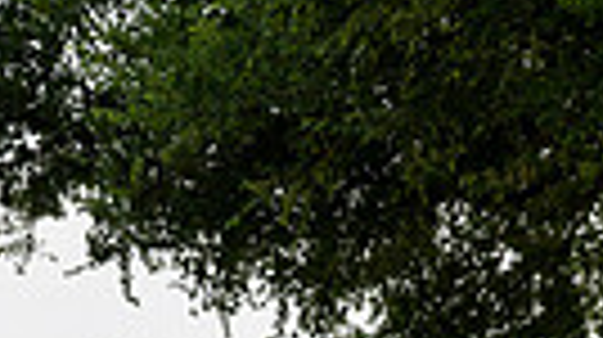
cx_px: 144
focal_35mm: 137
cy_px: 987
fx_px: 2188
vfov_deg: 7.8
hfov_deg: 15.6
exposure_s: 1/250
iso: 320
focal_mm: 39
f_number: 8
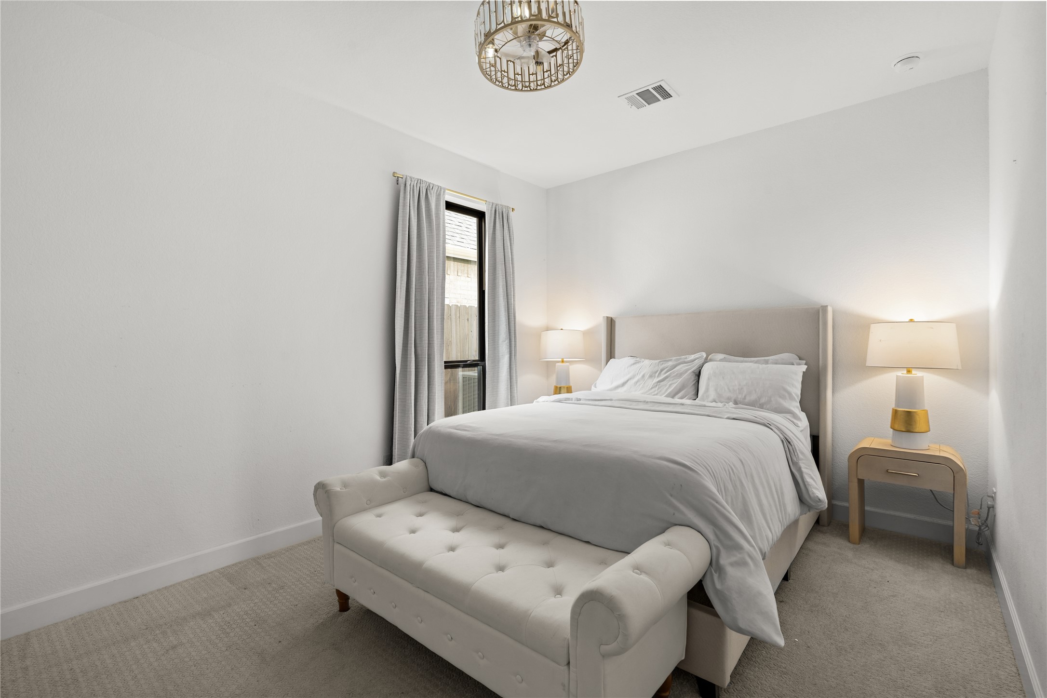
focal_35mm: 16
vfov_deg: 73.7
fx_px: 465
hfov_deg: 96.7
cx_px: 524
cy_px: 349
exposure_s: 1.6
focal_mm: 16
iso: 200
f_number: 9
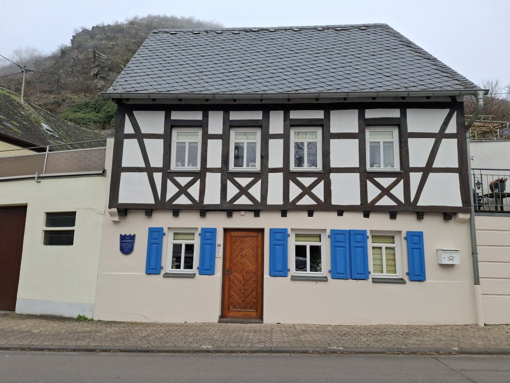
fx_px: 339
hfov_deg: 73.9
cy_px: 192
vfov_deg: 58.9
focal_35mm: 23
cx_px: 255
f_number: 1.8
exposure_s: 1/203
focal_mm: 5.54
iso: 50
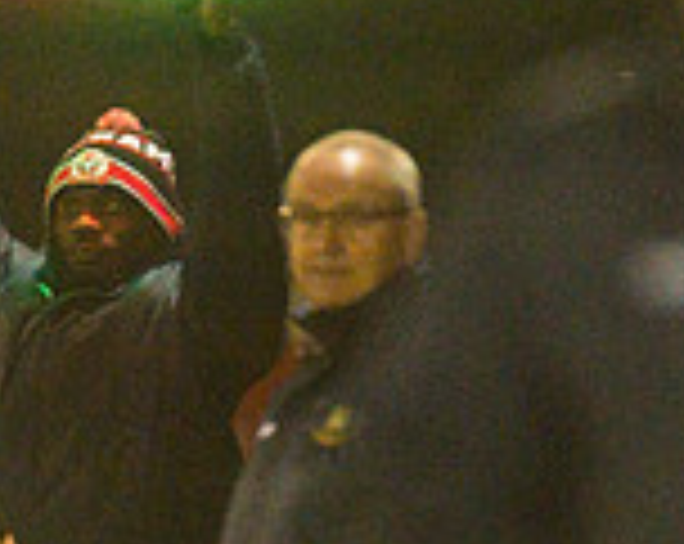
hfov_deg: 1.0
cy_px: 337
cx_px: -188
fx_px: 38086
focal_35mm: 1885
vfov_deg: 0.8
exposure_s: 1/800
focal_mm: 300
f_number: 2.8
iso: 5000
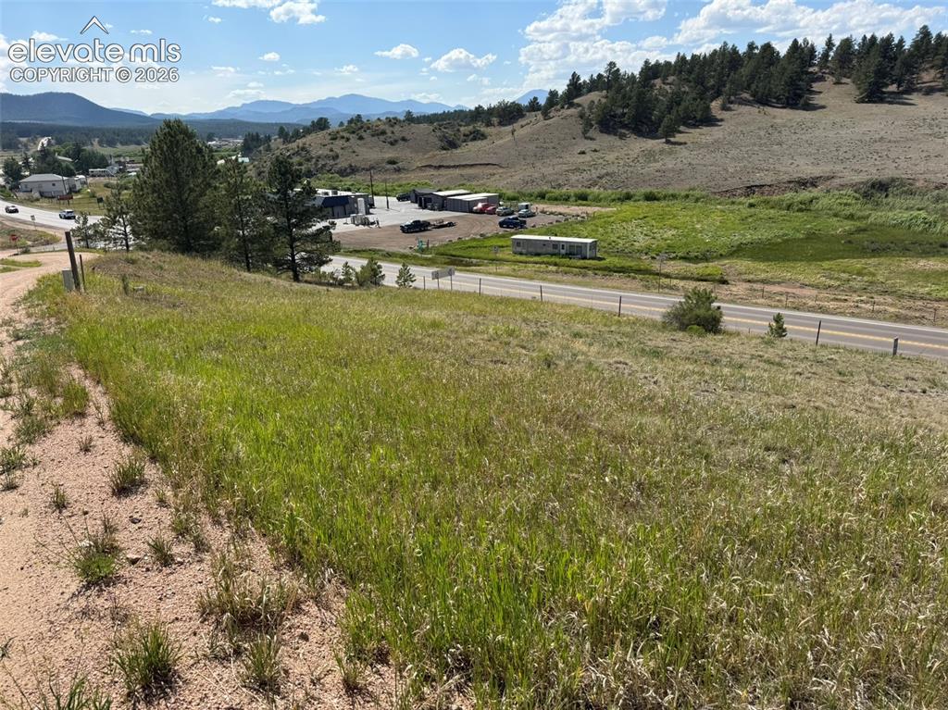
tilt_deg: -19.5
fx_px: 657
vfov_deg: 56.8
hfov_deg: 71.6
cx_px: 474
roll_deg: +2.6
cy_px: 355
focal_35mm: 24
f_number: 1.78
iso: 80
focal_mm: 6.76
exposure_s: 1/4975
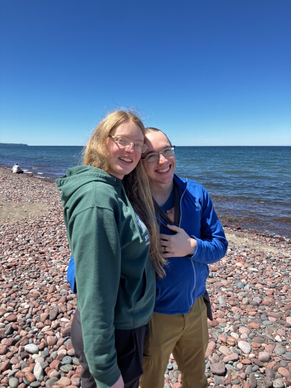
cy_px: 194
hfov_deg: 49.7
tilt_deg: -7.7
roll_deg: -0.3
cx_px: 146
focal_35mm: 28
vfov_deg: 63.4
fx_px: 314
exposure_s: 1/1389
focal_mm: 3.99
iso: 32
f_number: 1.8
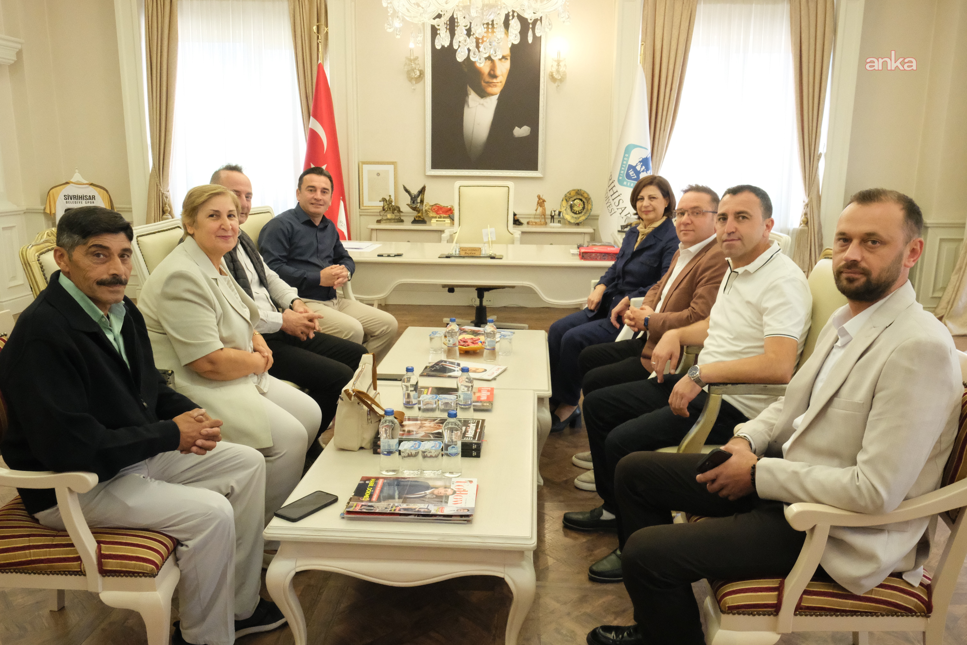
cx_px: 484
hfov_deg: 67.4
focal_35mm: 27
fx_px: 725
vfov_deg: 47.9
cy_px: 322
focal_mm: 18.2
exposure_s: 1/60
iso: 12800
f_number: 9
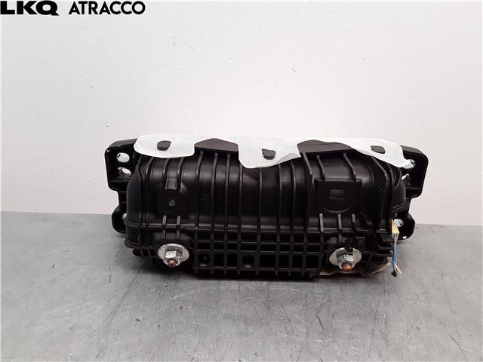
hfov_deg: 63.4
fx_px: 391
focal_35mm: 28
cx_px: 242
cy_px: 181
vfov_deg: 49.7
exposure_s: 1/100
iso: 100
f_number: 1.9
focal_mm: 2.91
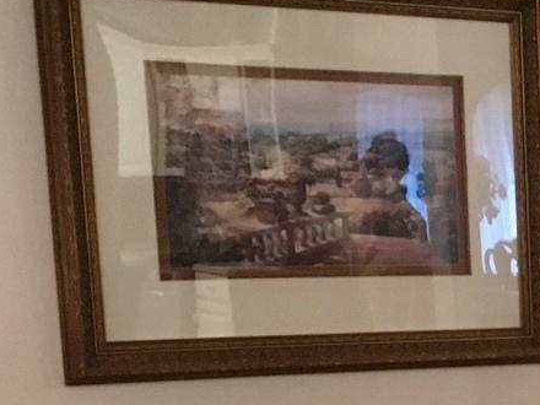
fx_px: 2075
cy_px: 655
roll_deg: +0.0
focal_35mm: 133
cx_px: 940
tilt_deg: -12.3
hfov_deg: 13.5
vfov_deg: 10.6
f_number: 2.2
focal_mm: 4.15
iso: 200
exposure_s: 1/17
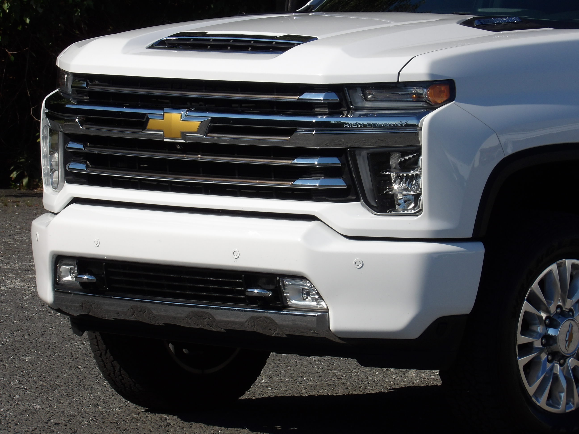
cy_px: 217
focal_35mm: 222
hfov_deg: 8.9
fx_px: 3713
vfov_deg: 6.7
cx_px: 290
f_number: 5.6
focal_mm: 39.8
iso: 100
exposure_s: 1/662
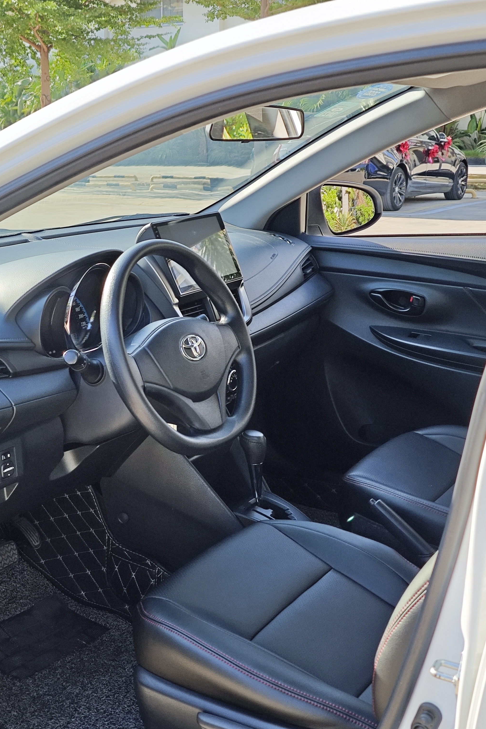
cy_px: 364
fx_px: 992
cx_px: 133
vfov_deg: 40.3
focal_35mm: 49
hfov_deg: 27.2
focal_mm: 6.55
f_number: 1.6
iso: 50
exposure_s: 1/1226
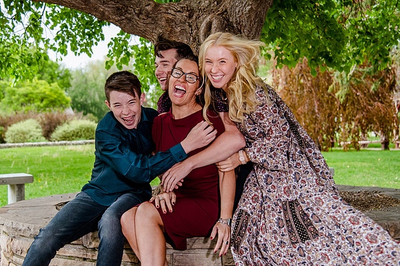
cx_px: 197
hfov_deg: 32.7
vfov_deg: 22.1
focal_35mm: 61
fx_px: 683
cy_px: 136
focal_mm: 40
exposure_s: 1/250
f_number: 4
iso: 1000
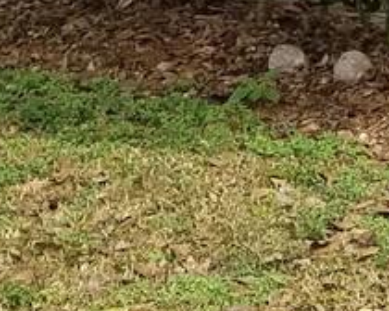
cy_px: -361
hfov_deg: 9.7
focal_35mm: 193
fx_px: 2222
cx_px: 563
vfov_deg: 7.6
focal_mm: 4.2
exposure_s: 1/890
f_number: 1.7
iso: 50
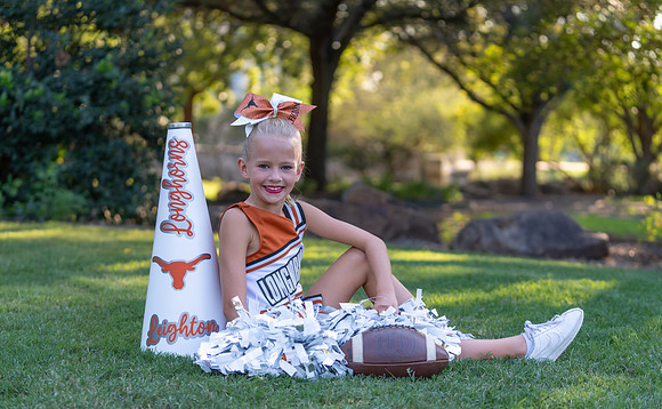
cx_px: 327
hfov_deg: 26.4
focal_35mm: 79
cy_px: 237
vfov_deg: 16.5
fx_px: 1412
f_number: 2.8
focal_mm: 70
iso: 200
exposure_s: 1/320
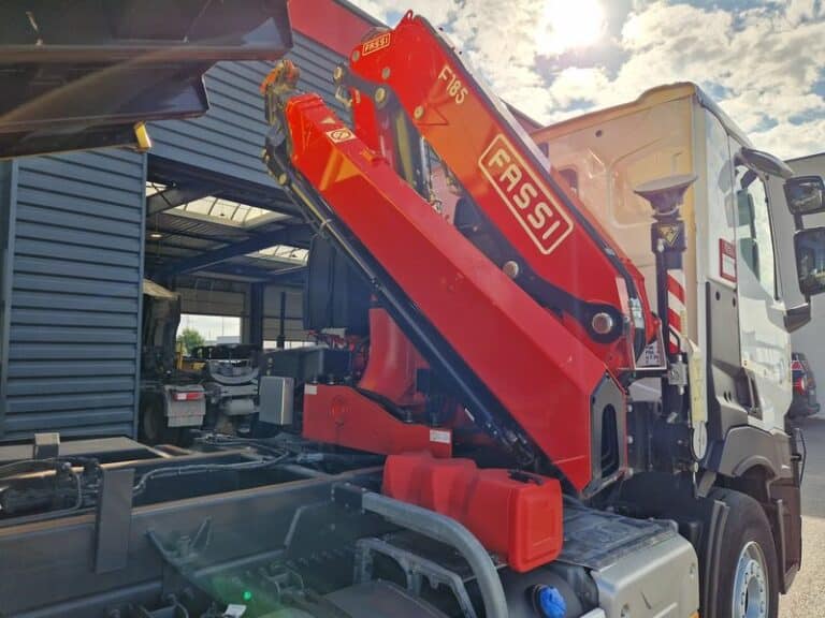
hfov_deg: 73.9
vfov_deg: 58.9
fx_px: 548
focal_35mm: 23
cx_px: 412
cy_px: 309
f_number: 1.8
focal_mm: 5.4
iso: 50
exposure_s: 1/962
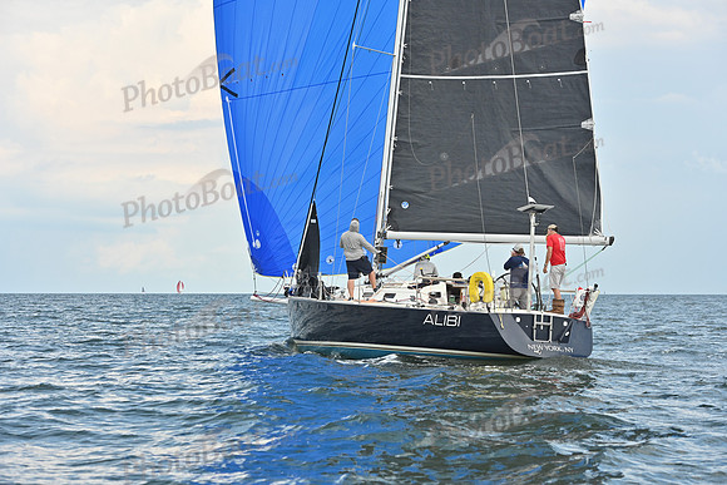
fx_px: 1979
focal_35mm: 98
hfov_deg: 20.8
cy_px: 242
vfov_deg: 14.0
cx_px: 364
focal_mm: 98
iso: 320
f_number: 6.3
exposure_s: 1/1600
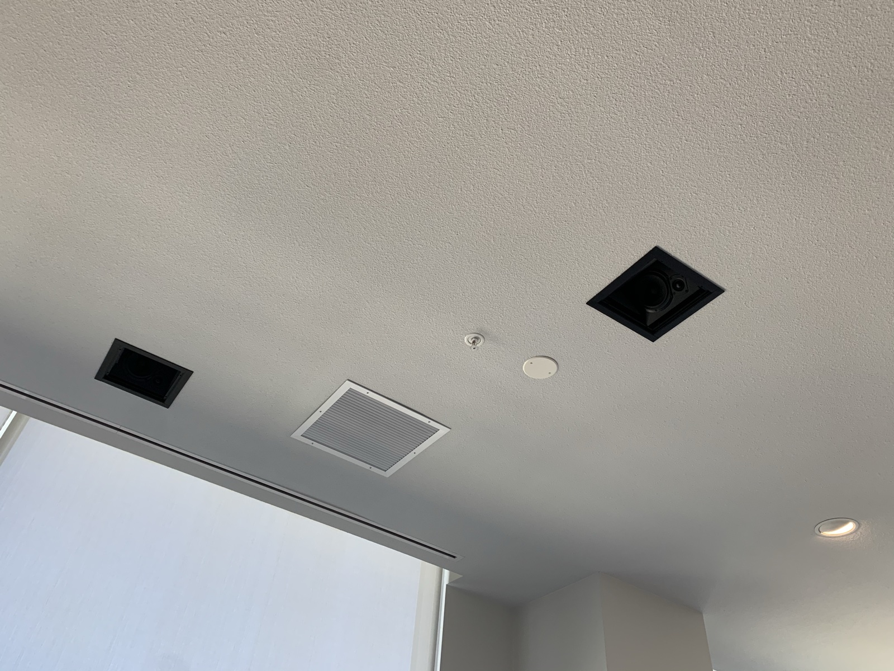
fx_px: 671
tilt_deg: +43.0
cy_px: 336
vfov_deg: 53.1
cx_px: 447
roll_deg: -6.7
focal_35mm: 26
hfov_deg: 67.3
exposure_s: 1/93
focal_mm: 4.25
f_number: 1.8
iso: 100
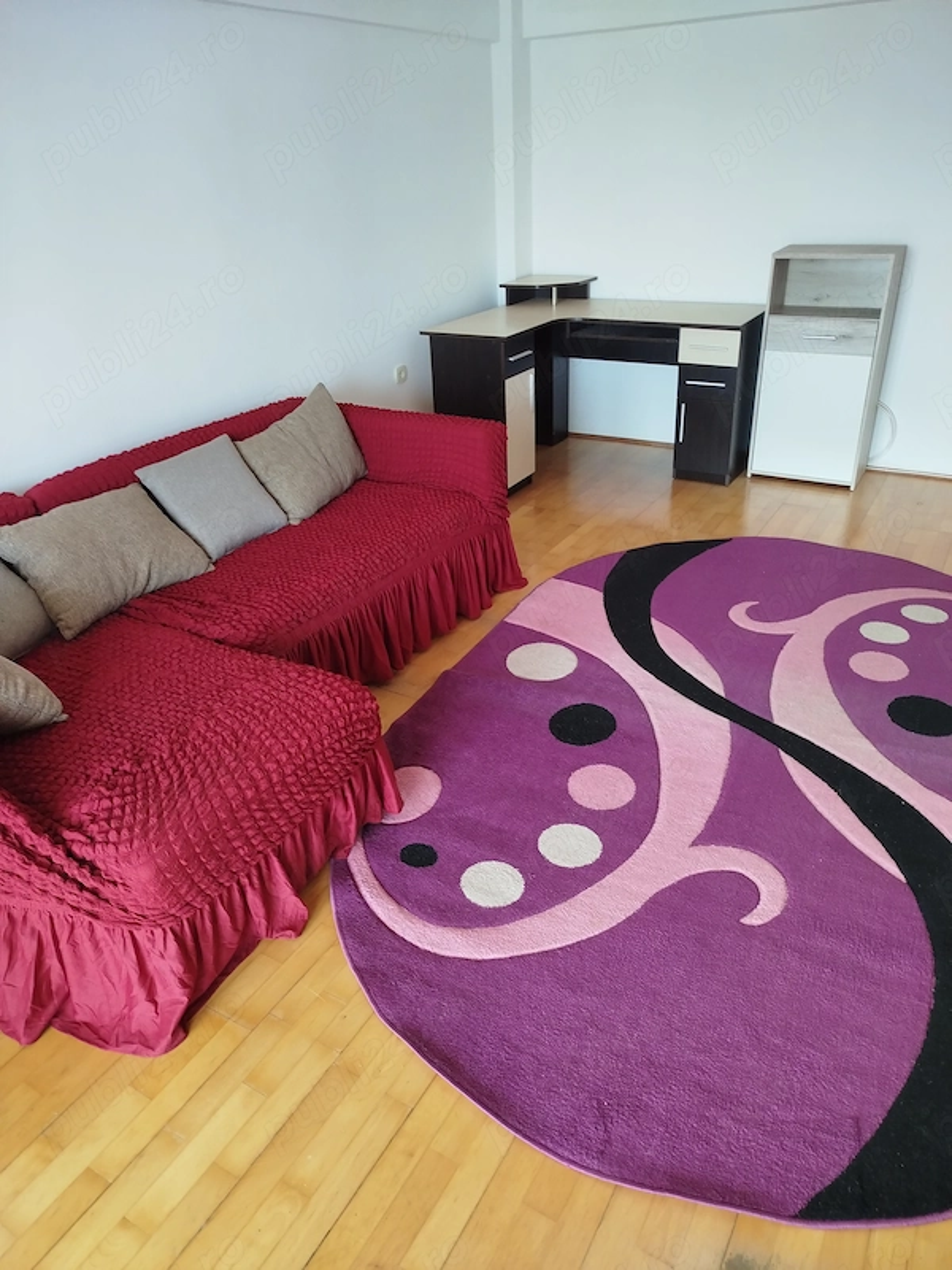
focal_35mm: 24
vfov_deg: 71.6
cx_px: 476
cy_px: 635
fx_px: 880
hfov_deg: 56.8
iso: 250
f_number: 1.7
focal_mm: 5.31
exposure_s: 1/33
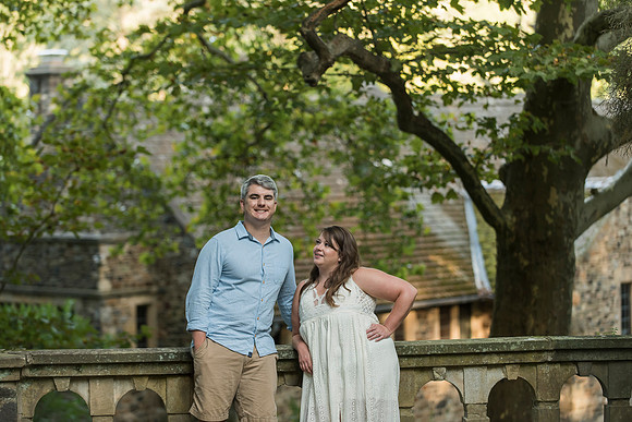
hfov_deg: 17.2
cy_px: 210
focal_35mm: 119
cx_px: 317
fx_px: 2094
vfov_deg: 11.5
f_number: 3.2
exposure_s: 1/500
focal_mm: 116
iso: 800
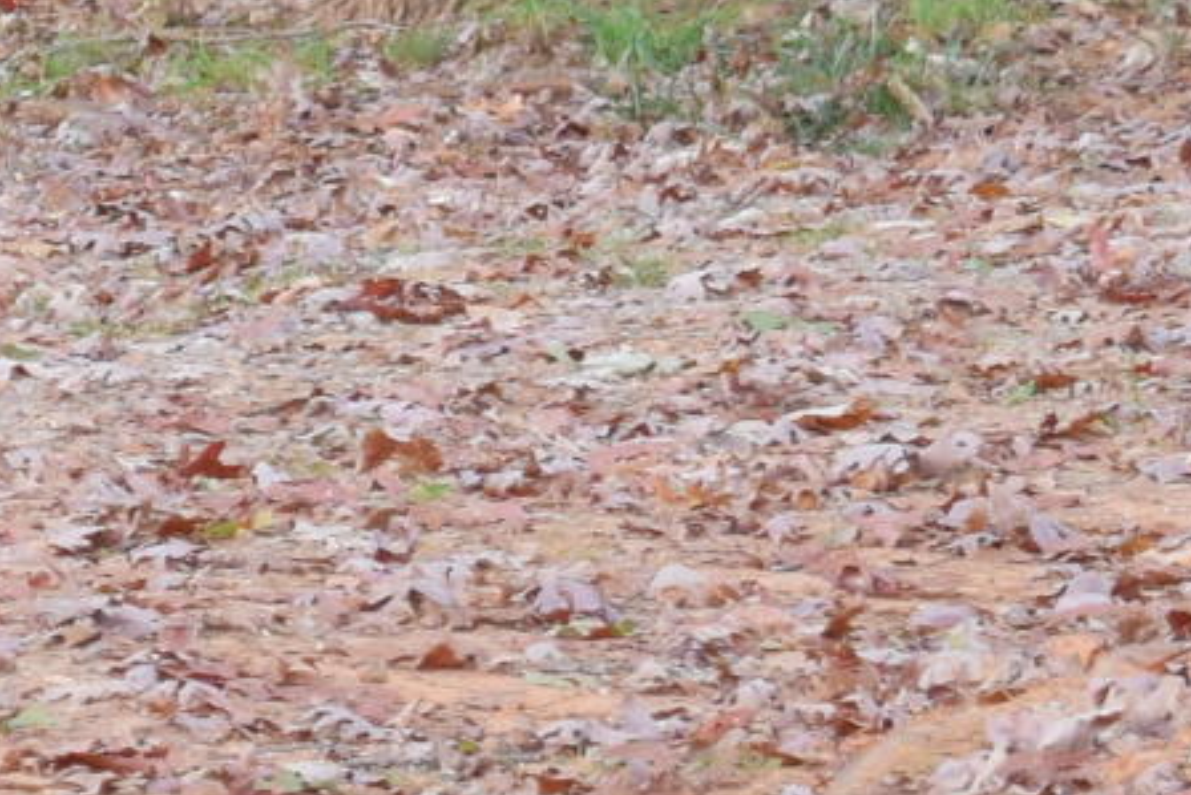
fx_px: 18278
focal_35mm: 552
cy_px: -1024
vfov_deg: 2.5
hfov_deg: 3.7
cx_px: -1398
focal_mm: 55
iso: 400
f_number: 5.6
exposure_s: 1/125
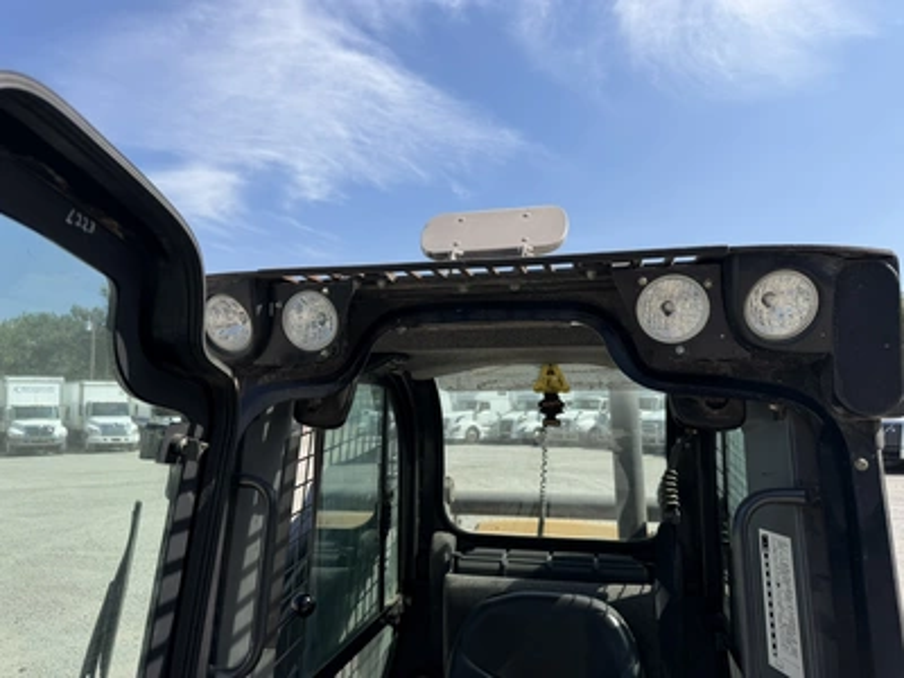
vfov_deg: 56.8
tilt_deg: +9.4
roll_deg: +1.6
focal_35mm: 24
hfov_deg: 71.6
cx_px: 452
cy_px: 339
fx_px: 627
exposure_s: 1/4167
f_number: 1.78
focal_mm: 6.76
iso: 80
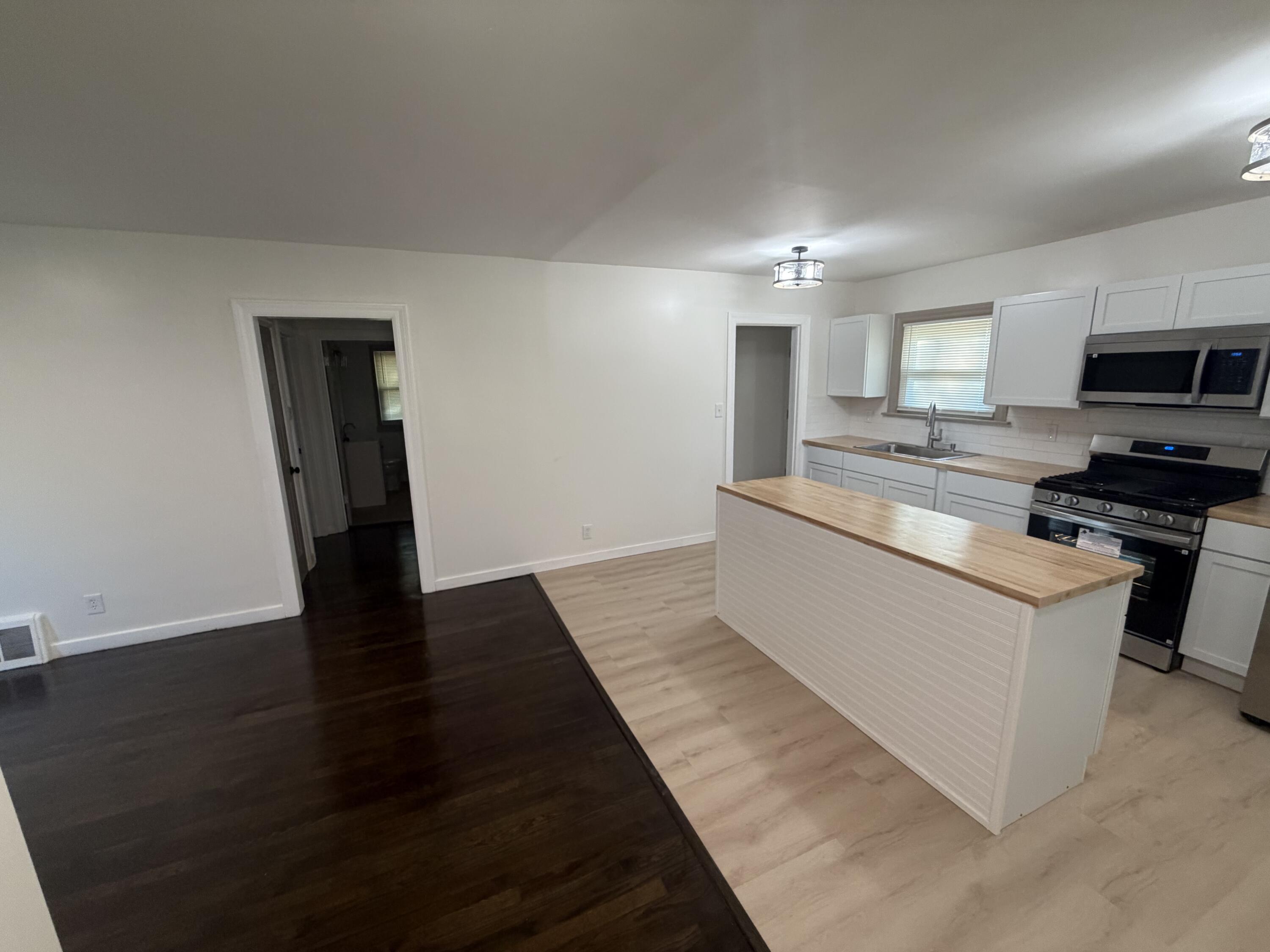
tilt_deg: -11.2
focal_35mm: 14
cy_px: 476
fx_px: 514
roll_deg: +1.1
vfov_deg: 85.7
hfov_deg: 102.1
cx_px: 635
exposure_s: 1/60
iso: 250
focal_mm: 2.22
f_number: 2.2
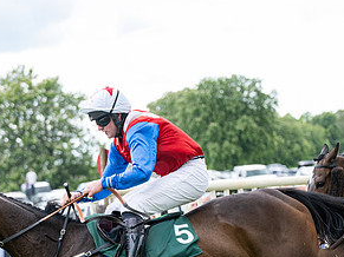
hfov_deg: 11.6
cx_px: 134
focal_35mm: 170
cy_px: 268
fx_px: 1689
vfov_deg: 8.7
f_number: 2.8
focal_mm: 70
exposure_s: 1/2000
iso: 400
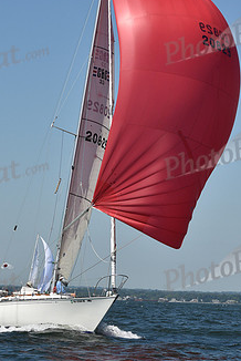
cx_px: 107
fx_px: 1533
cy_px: 110
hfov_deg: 9.0
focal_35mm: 153
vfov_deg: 13.4
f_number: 8
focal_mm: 86
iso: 250
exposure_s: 1/1250
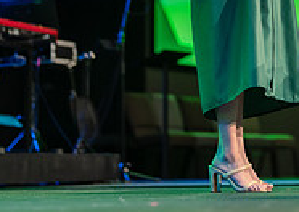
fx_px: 1449
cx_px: 296
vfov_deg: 8.2
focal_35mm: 171
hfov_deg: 11.7
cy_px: -109
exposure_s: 1/500
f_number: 1.4
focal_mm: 50
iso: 1000
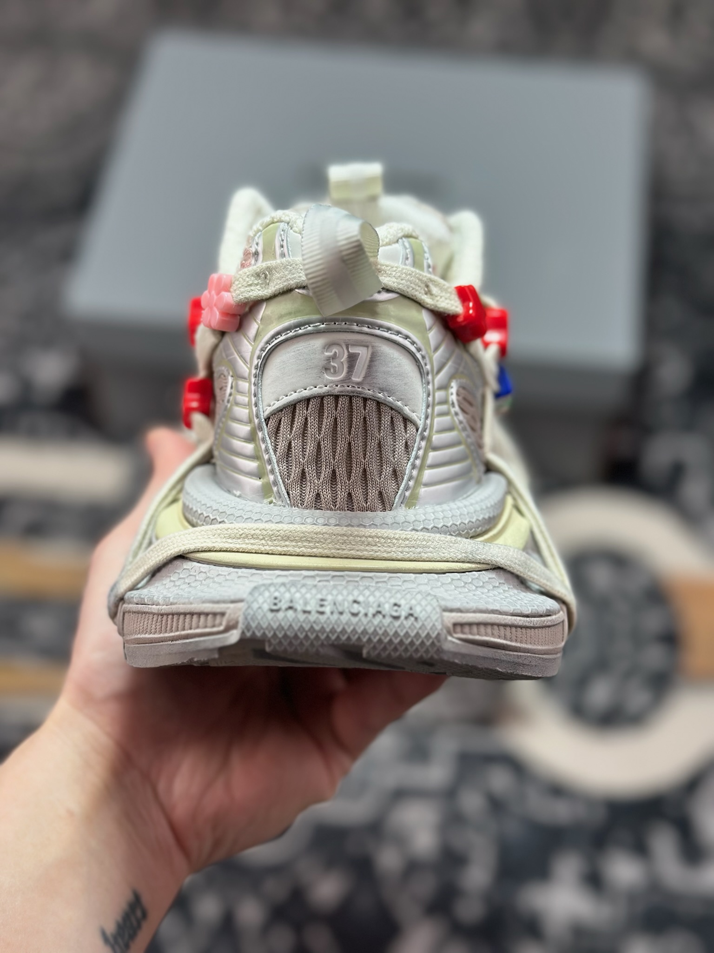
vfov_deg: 39.7
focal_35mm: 48
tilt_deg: -55.7
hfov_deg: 30.3
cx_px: 357
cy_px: 476
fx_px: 1320
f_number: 1.78
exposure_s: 1/816
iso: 80
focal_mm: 6.86
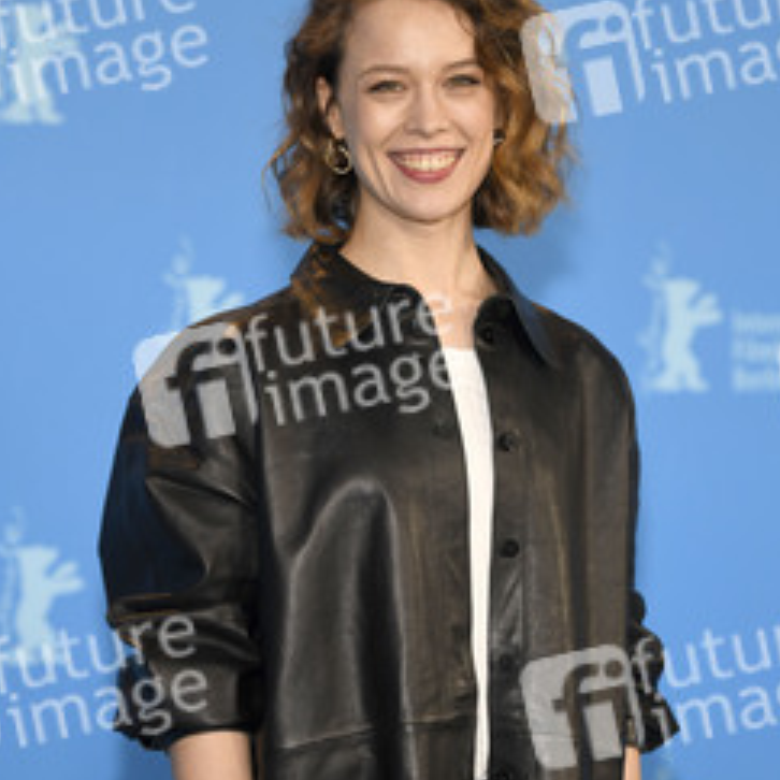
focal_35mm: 157
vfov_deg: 11.1
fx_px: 4002
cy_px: 532
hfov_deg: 11.1
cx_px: 393
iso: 640
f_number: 3.2
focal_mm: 112
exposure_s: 1/400
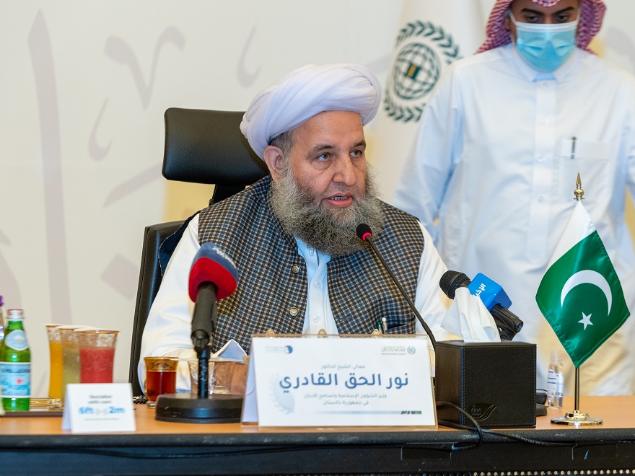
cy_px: 239
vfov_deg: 10.4
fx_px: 2605
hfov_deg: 13.9
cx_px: 306
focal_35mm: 142
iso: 3200
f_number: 4.5
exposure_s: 1/200
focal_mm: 130
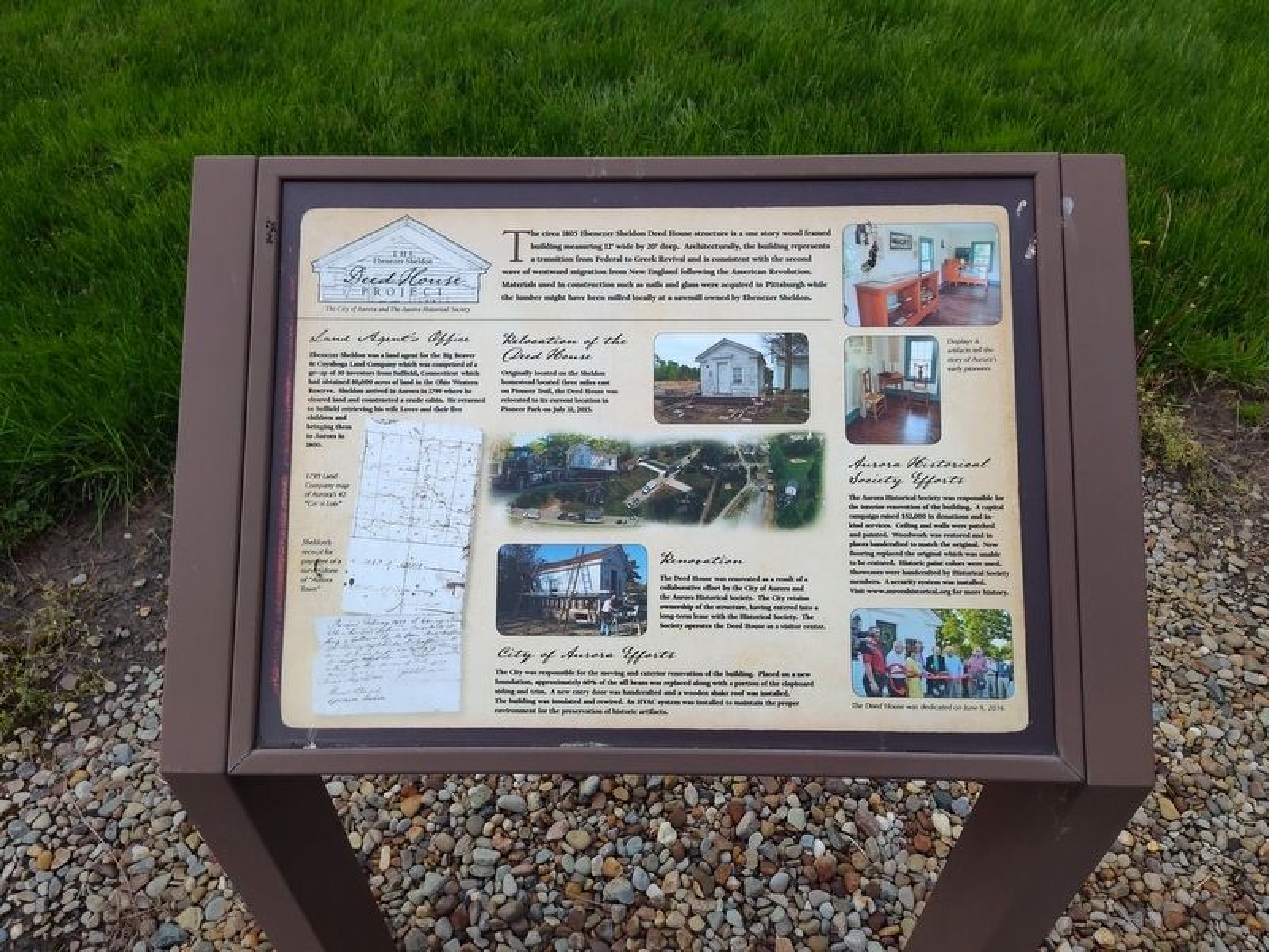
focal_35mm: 23
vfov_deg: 58.9
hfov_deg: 73.9
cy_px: 476
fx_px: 843
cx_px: 634
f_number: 1.8
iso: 163
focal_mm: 5.56
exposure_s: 1/200
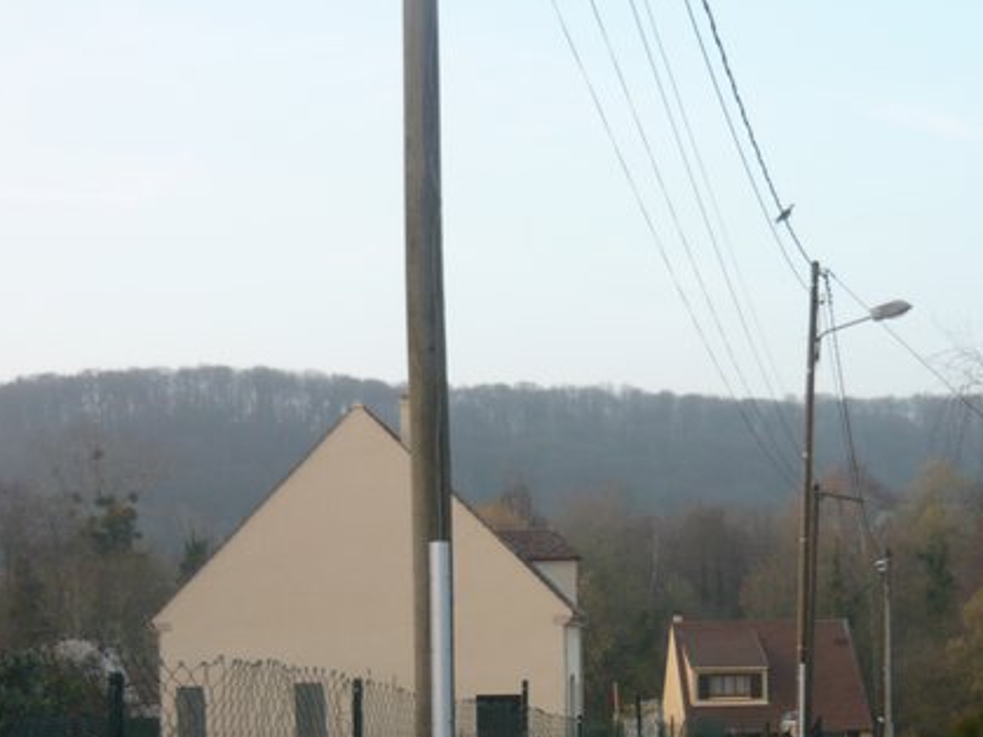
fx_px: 1789
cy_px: 657
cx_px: 551
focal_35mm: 63
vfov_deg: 22.7
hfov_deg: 30.7
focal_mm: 5.5
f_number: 2.8
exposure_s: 1/100
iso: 100
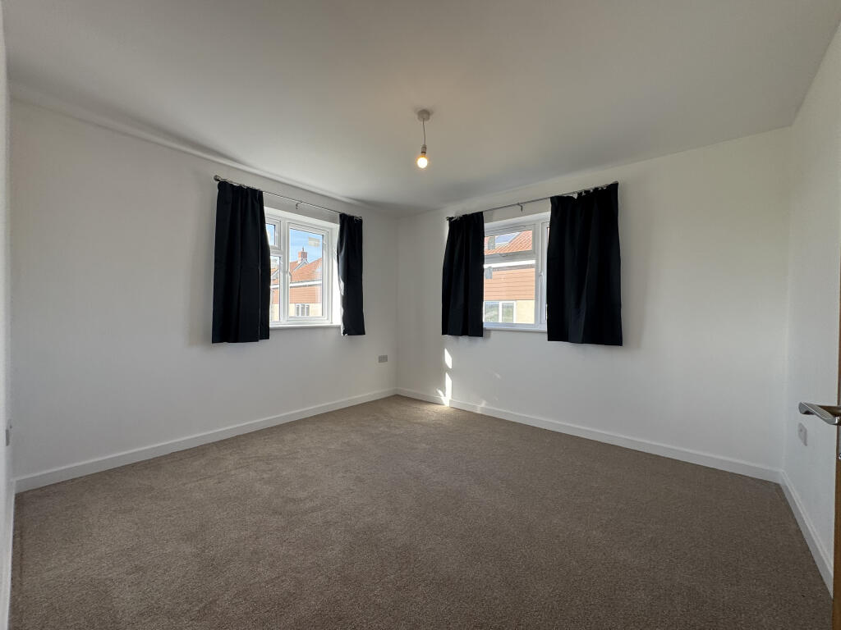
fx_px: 340
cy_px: 315
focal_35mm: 14
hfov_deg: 102.1
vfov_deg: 85.7
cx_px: 420
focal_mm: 2.22
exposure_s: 1/203
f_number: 2.2
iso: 40
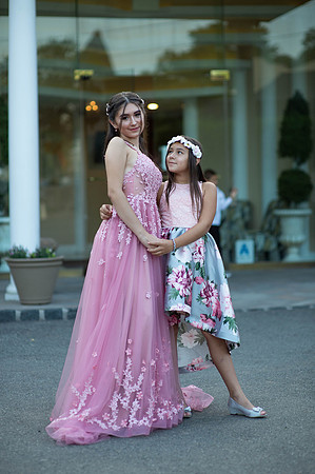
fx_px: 1118
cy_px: 237
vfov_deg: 23.9
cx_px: 158
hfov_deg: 16.0
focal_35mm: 85
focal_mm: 85
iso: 250
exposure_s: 1/800
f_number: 2
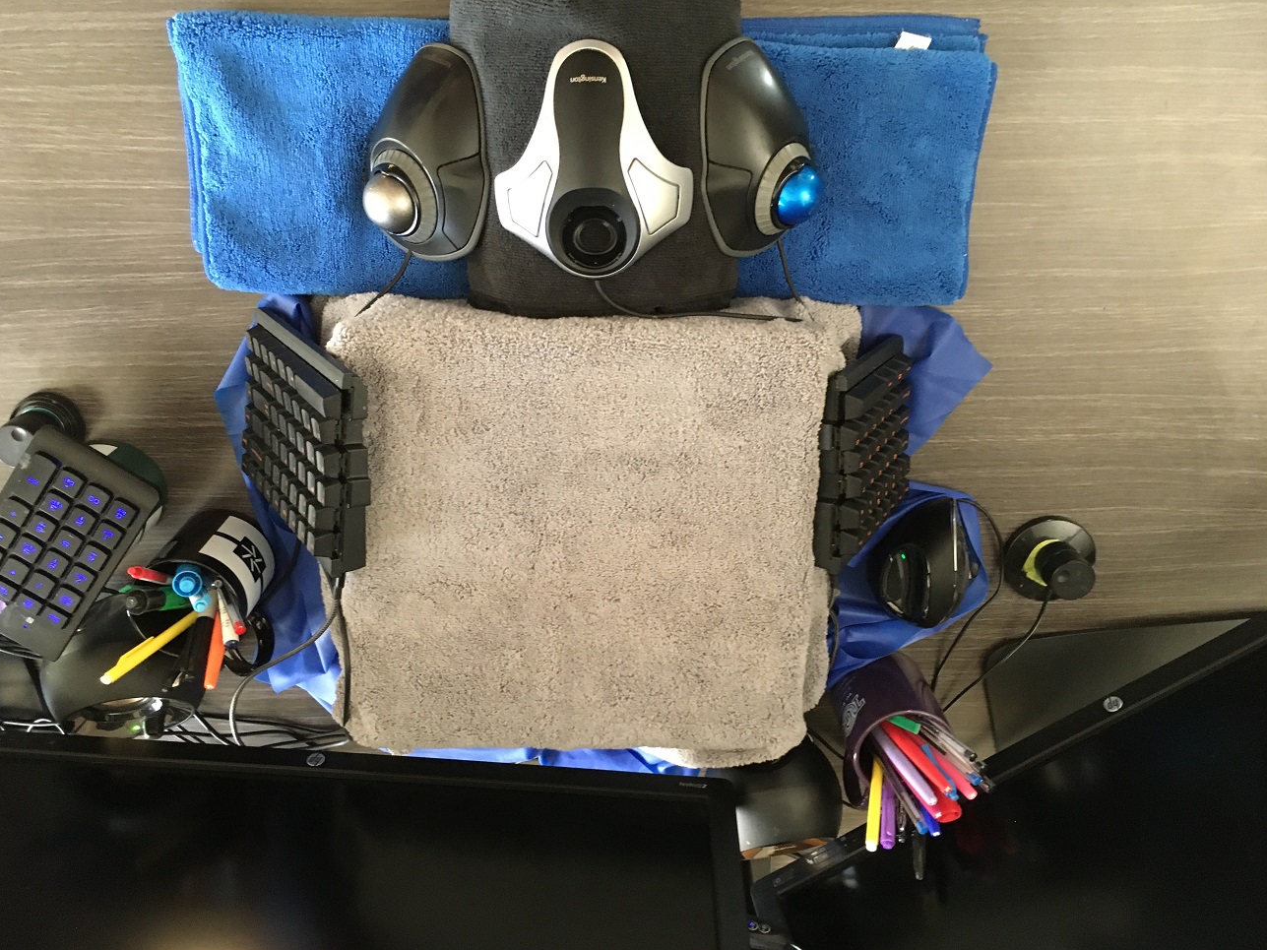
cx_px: 624
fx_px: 1098
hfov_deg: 60.0
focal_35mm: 30
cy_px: 474
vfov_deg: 46.8
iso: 400
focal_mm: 4.15
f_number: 2.2
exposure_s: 1/15
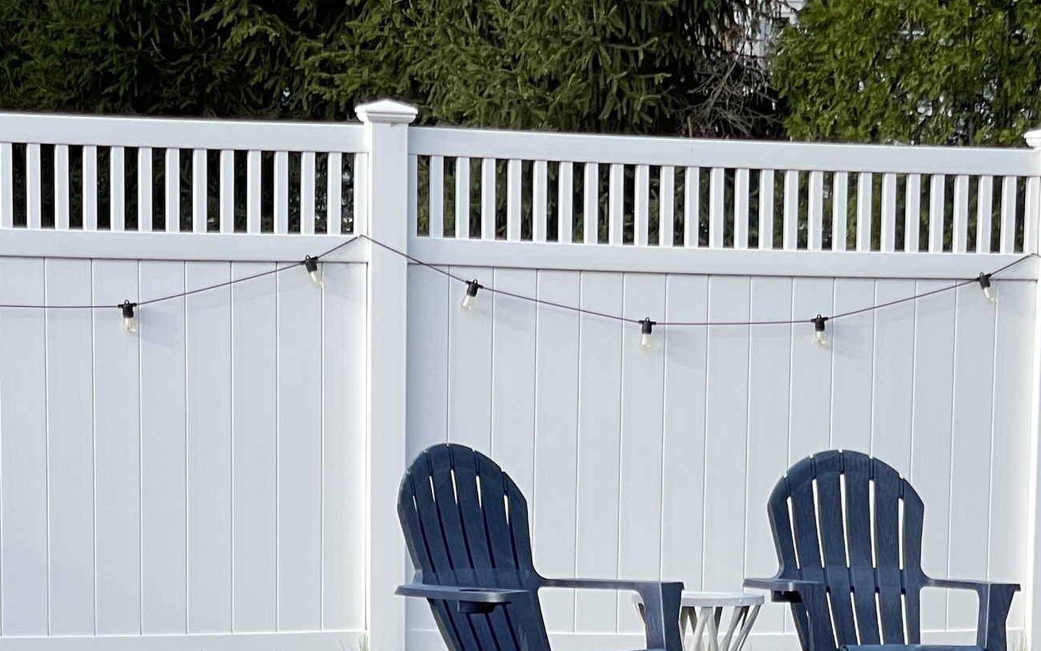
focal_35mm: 159
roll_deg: -0.8
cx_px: 816
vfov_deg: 8.1
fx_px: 4510
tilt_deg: -10.0
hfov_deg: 13.1
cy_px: 895
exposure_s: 1/461
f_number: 2.2
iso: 20
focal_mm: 7.5
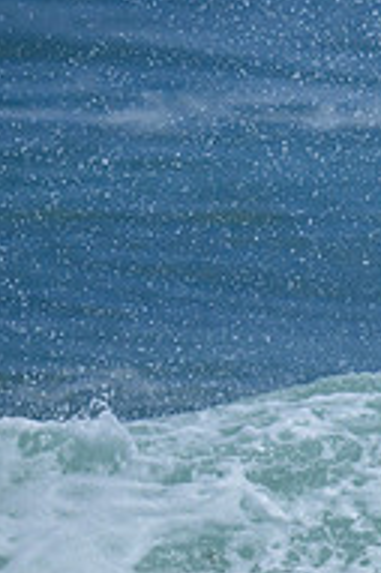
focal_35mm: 3333
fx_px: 53003
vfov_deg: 0.6
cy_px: 364
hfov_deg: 0.4
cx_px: 932
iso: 250
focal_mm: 800
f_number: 6.3
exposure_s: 1/2500
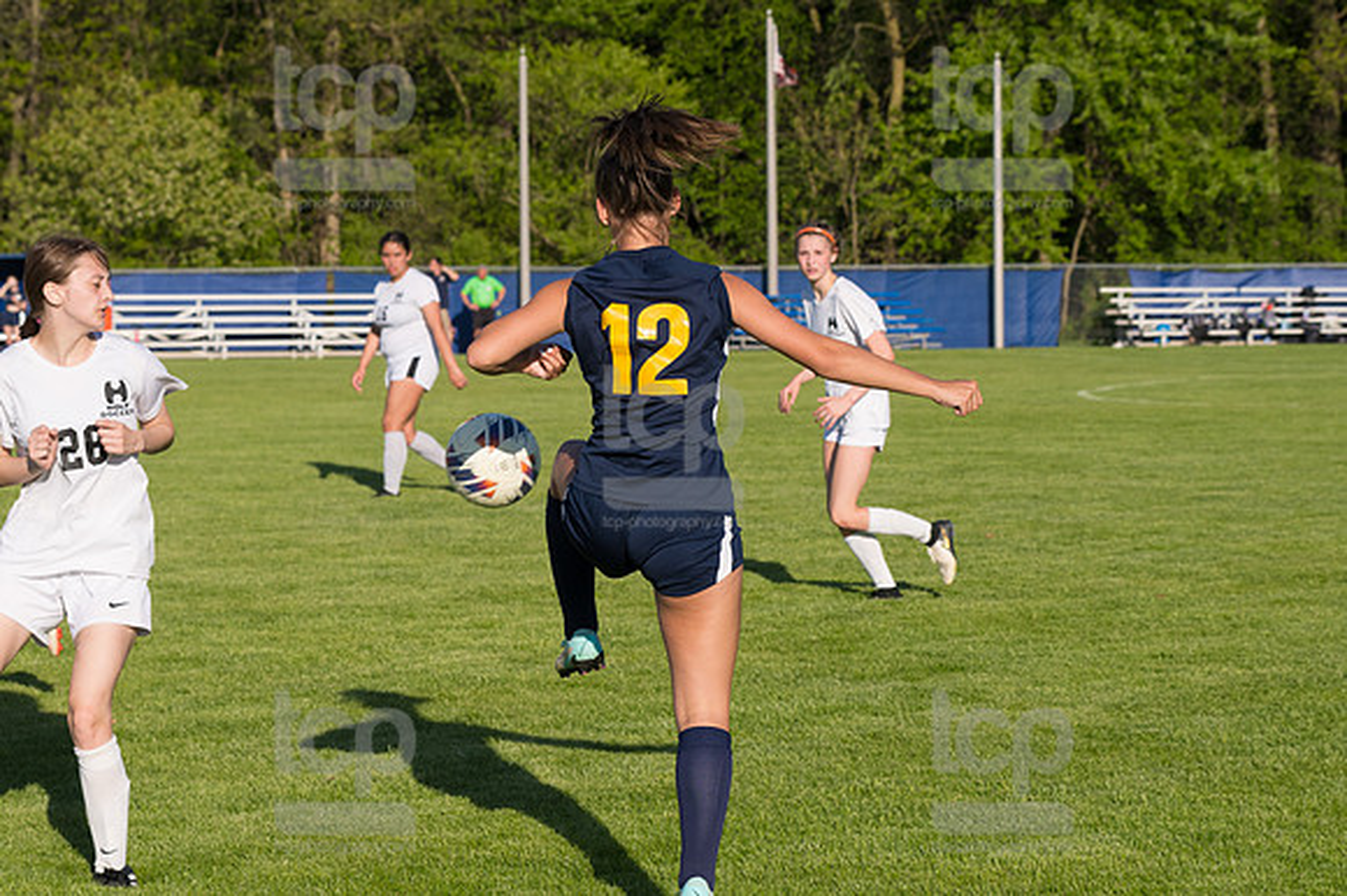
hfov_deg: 19.5
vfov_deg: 13.0
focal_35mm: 105
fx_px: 3926
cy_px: 448
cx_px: 674
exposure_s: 1/1600
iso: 250
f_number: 5.6
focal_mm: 70
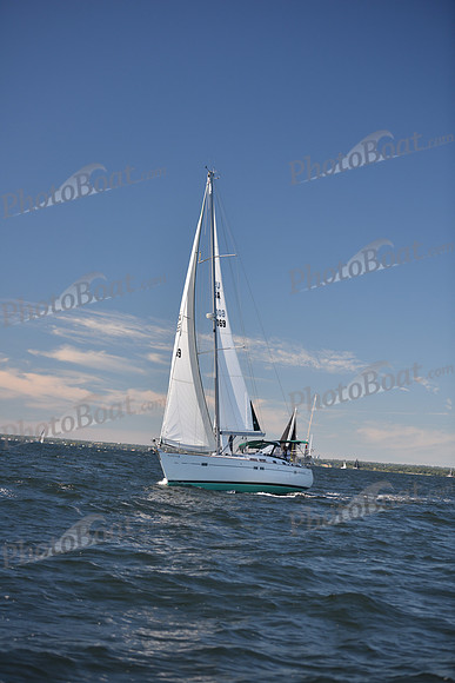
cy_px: 342
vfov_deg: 28.8
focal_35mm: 70
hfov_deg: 19.5
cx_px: 228
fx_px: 1326
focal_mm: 70
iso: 200
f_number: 3.2
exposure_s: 1/1000
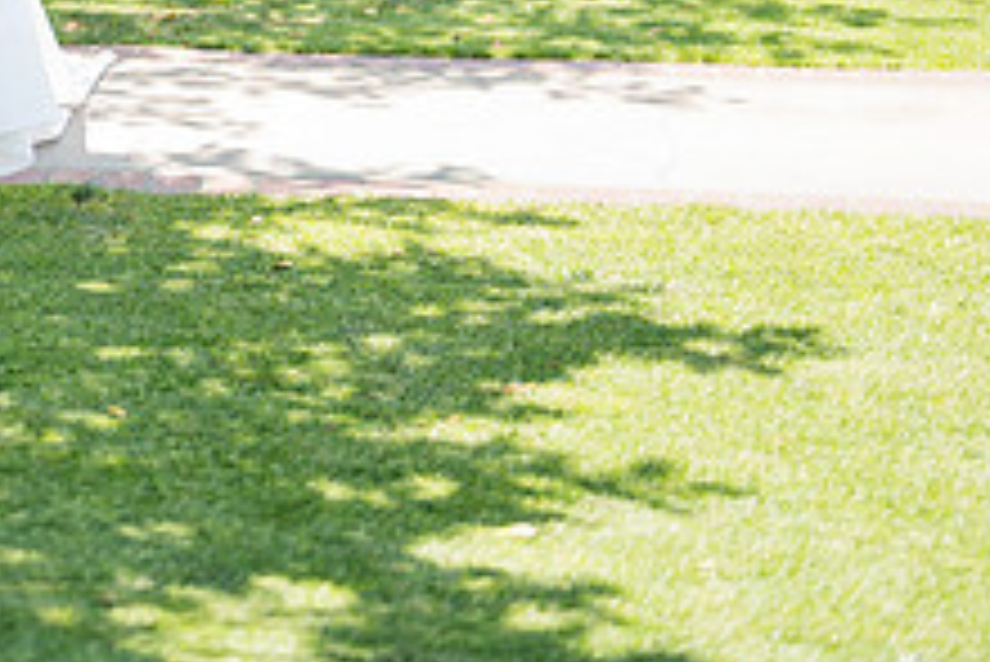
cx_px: -135
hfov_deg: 14.2
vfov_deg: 9.5
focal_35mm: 141
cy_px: -246
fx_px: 3880
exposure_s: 1/2500
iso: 200
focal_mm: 50
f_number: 1.2
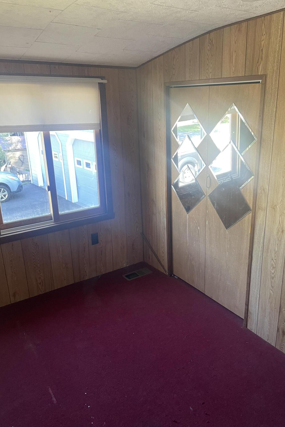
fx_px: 332
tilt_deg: -20.2
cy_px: 221
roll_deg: +1.0
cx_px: 159
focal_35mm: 28
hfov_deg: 46.3
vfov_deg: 65.5
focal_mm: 4.2
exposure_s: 1/60
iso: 125
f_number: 1.6
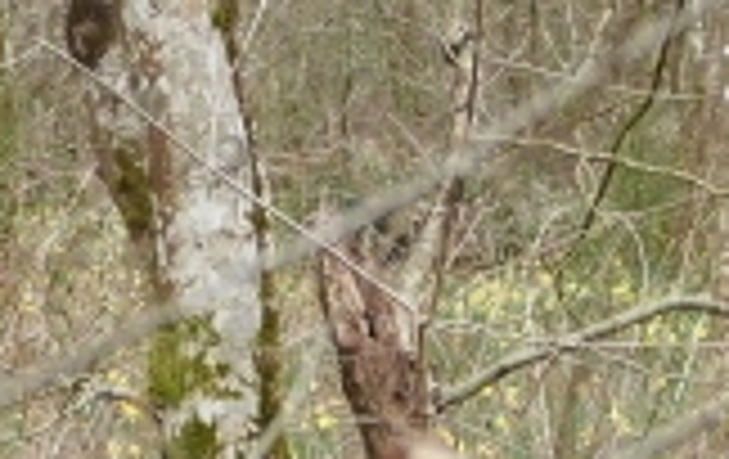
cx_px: 482
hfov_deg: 4.2
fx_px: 9974
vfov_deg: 2.6
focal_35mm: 501
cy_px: 932
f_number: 3.5
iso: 200
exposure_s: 1/160
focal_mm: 21.6
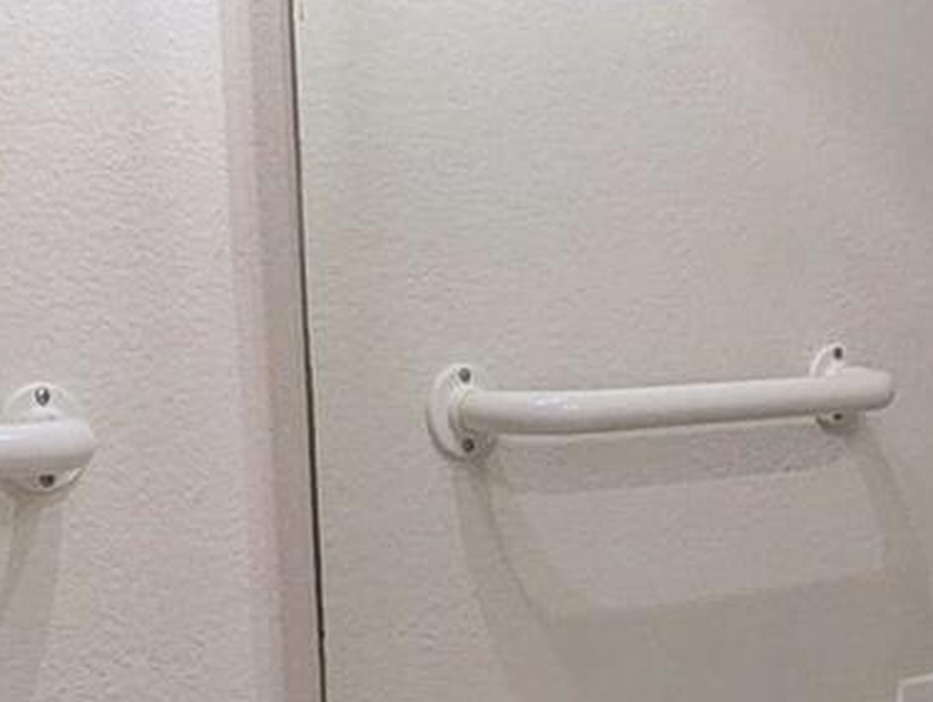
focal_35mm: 87
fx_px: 2347
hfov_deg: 22.2
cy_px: 866
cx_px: 756
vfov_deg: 16.2
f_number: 2.2
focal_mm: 2.35
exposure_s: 1/60
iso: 217
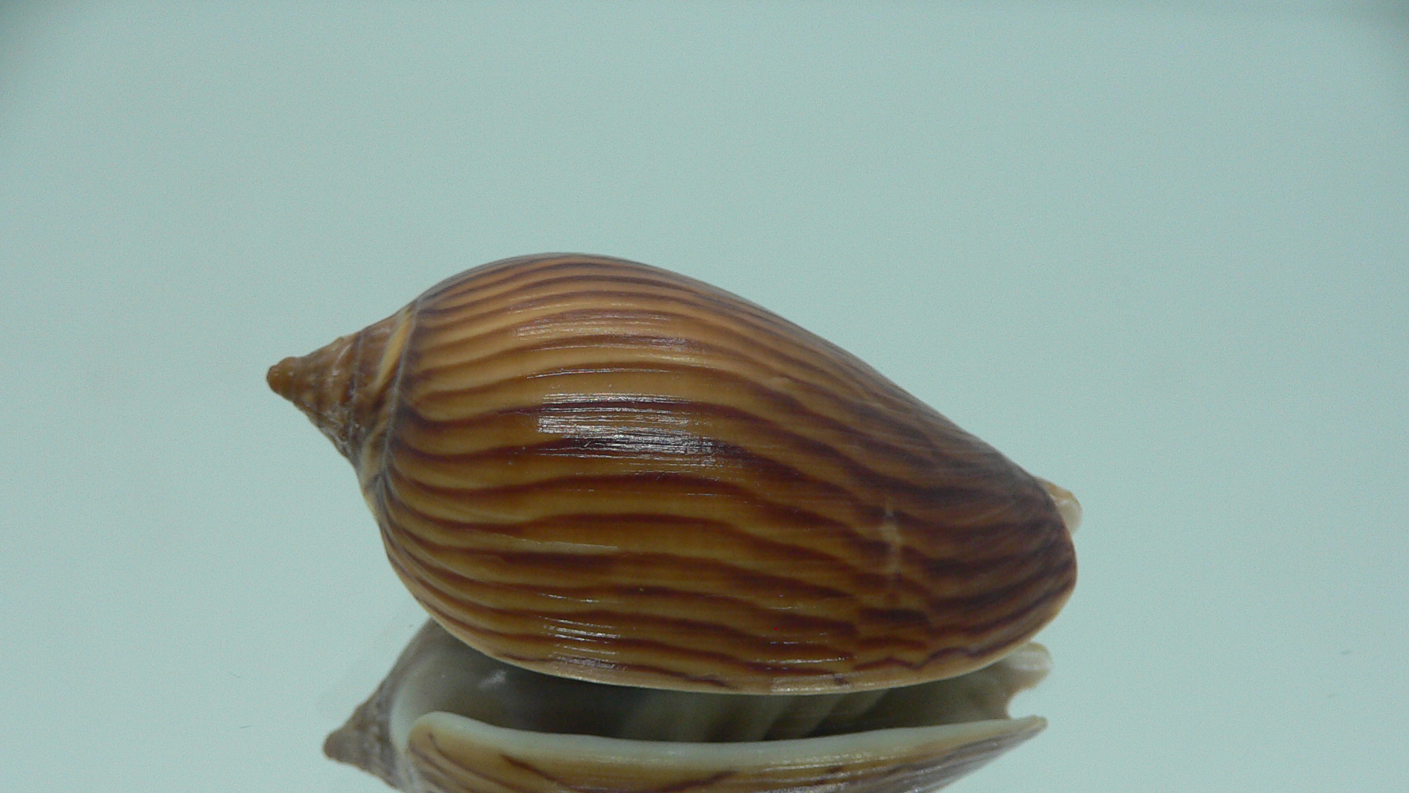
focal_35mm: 39
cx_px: 696
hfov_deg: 51.6
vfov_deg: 30.2
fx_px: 1457
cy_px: 522
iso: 100
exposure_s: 1/60
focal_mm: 4.6
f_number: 2.8
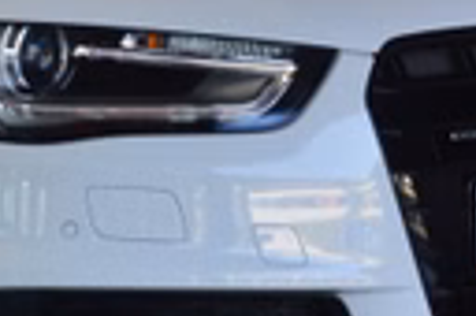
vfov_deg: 5.7
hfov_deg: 8.4
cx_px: -223
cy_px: 7
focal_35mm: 240
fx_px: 3169
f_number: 8
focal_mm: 32
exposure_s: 1/80
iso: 400
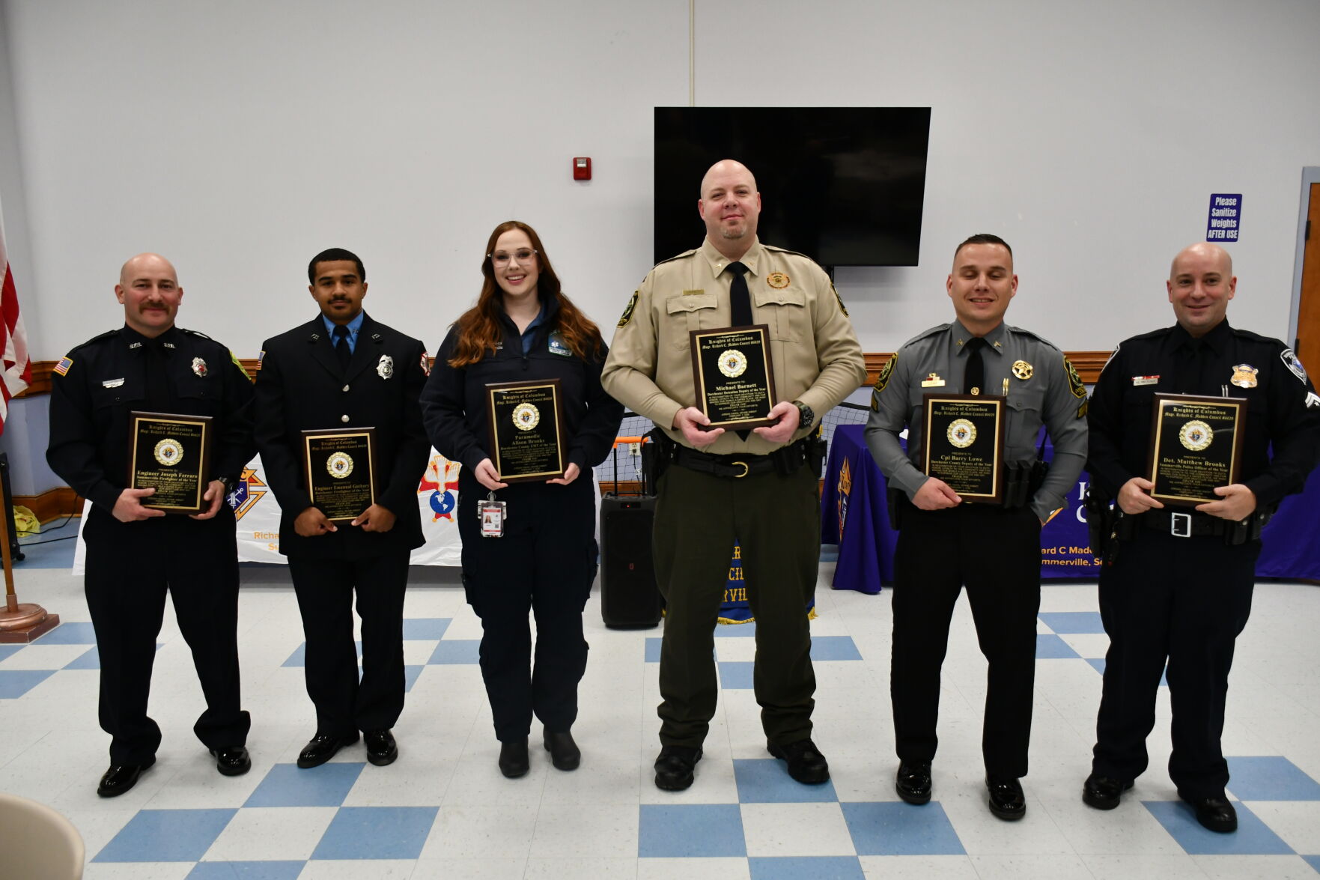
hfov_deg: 67.4
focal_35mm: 27
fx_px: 990
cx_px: 660
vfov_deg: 47.9
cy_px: 440
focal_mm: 18
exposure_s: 1/160
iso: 800
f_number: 3.5
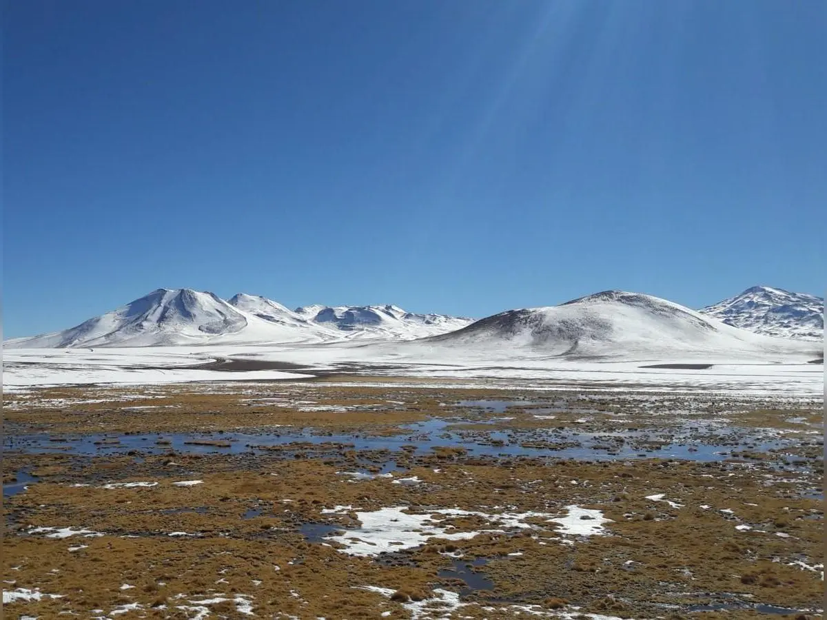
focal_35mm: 28
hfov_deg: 63.4
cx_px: 414
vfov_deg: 49.7
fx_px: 669
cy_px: 310
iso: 40
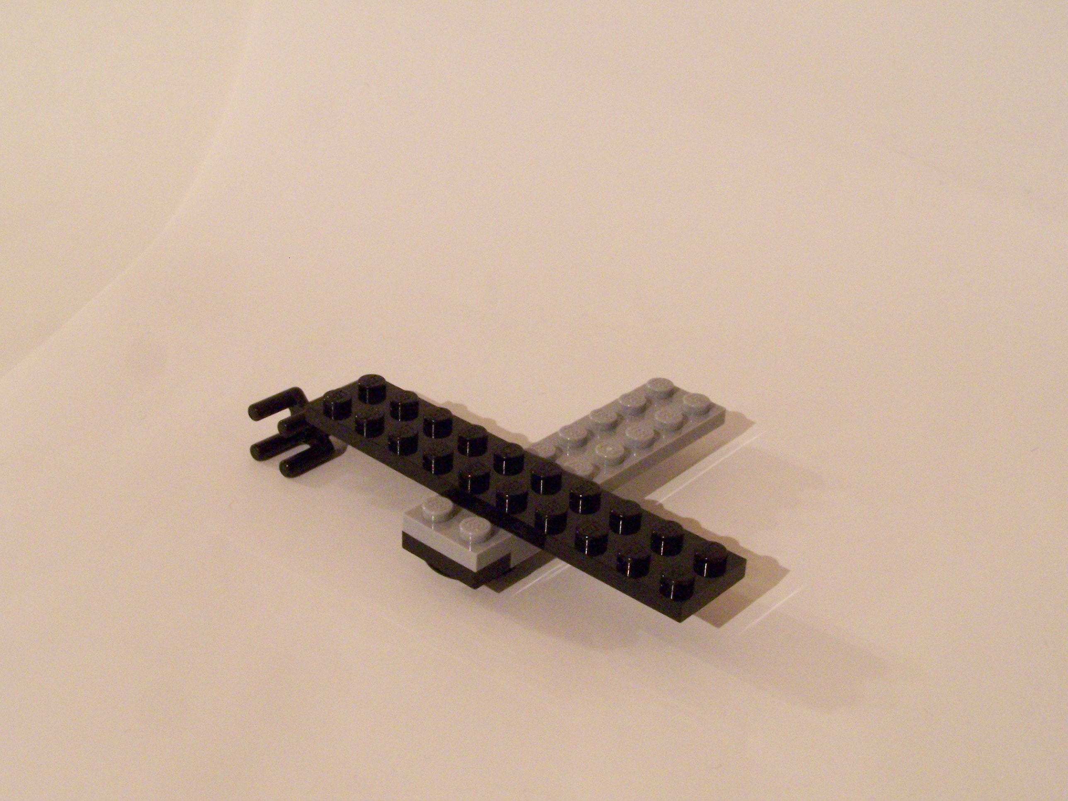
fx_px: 1573
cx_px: 534
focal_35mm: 51
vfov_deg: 28.6
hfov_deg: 37.5
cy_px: 400
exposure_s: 1/2
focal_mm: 8.5
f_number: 8
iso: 400
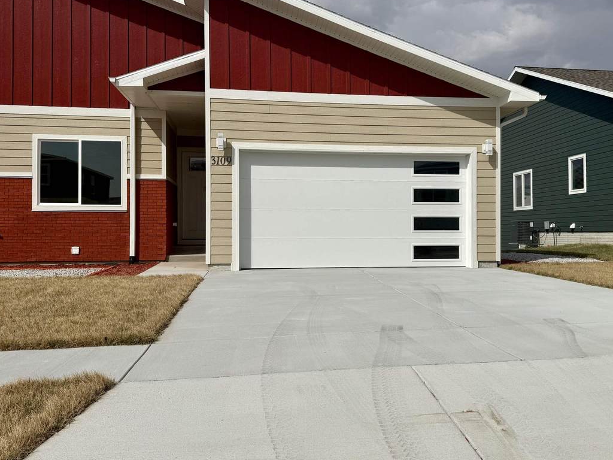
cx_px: 340
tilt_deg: +1.1
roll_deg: -0.4
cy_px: 222
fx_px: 531
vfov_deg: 46.8
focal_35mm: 30
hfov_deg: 59.8
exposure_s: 1/14286
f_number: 1.78
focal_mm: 6.76
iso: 80
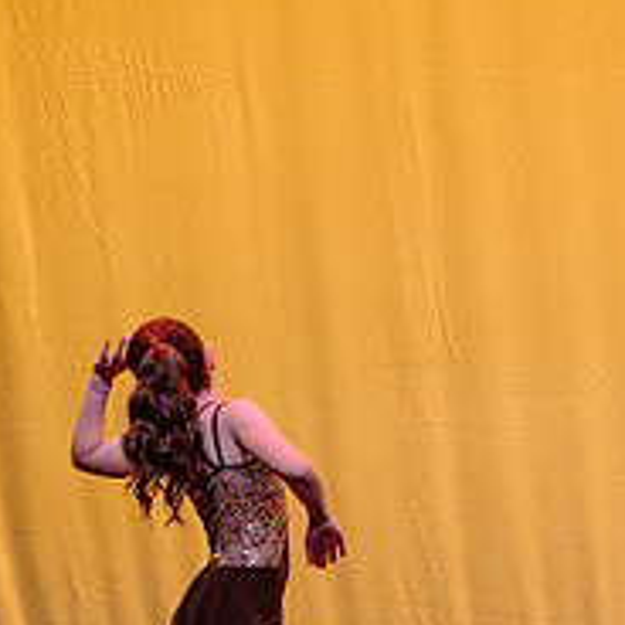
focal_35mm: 409
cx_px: 918
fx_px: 8355
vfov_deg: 4.3
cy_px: 493
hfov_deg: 4.3
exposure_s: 1/500
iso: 1250
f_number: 2.8
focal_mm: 130
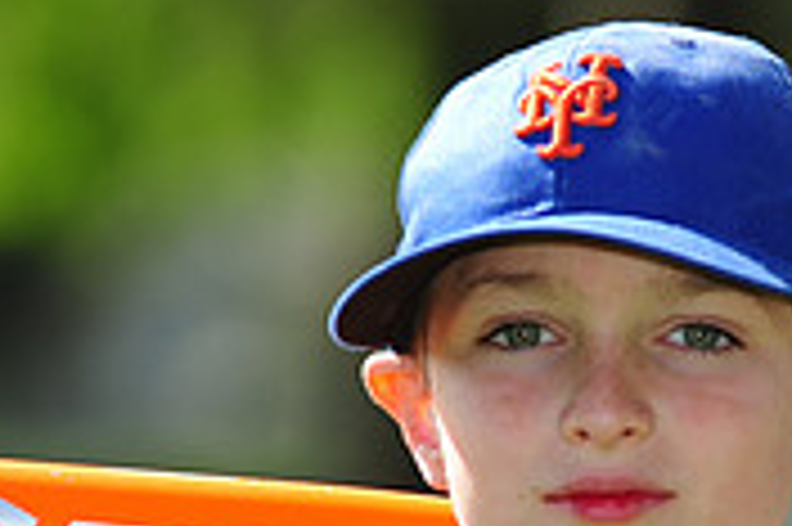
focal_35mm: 660
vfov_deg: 2.1
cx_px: 562
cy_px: 656
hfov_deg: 3.1
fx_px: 14506
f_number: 4.5
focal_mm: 200
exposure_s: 1/800
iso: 200
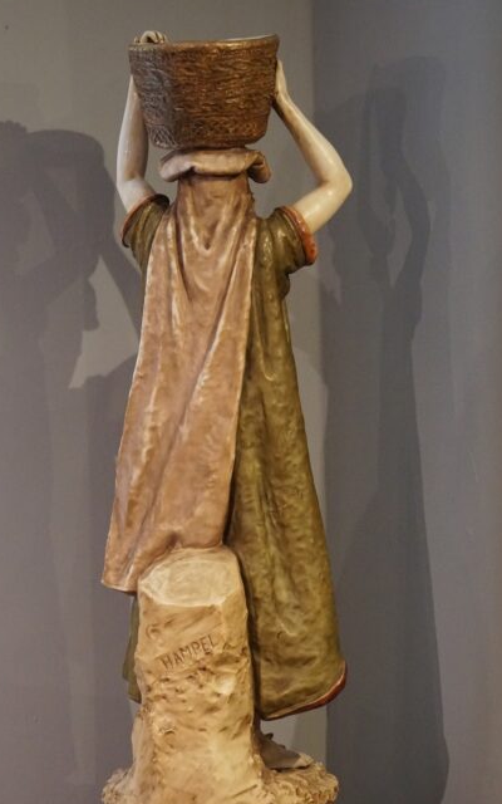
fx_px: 2824
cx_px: 237
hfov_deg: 10.2
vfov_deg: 16.2
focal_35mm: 129
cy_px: 461
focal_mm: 72
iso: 6400
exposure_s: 1/60
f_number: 5.6
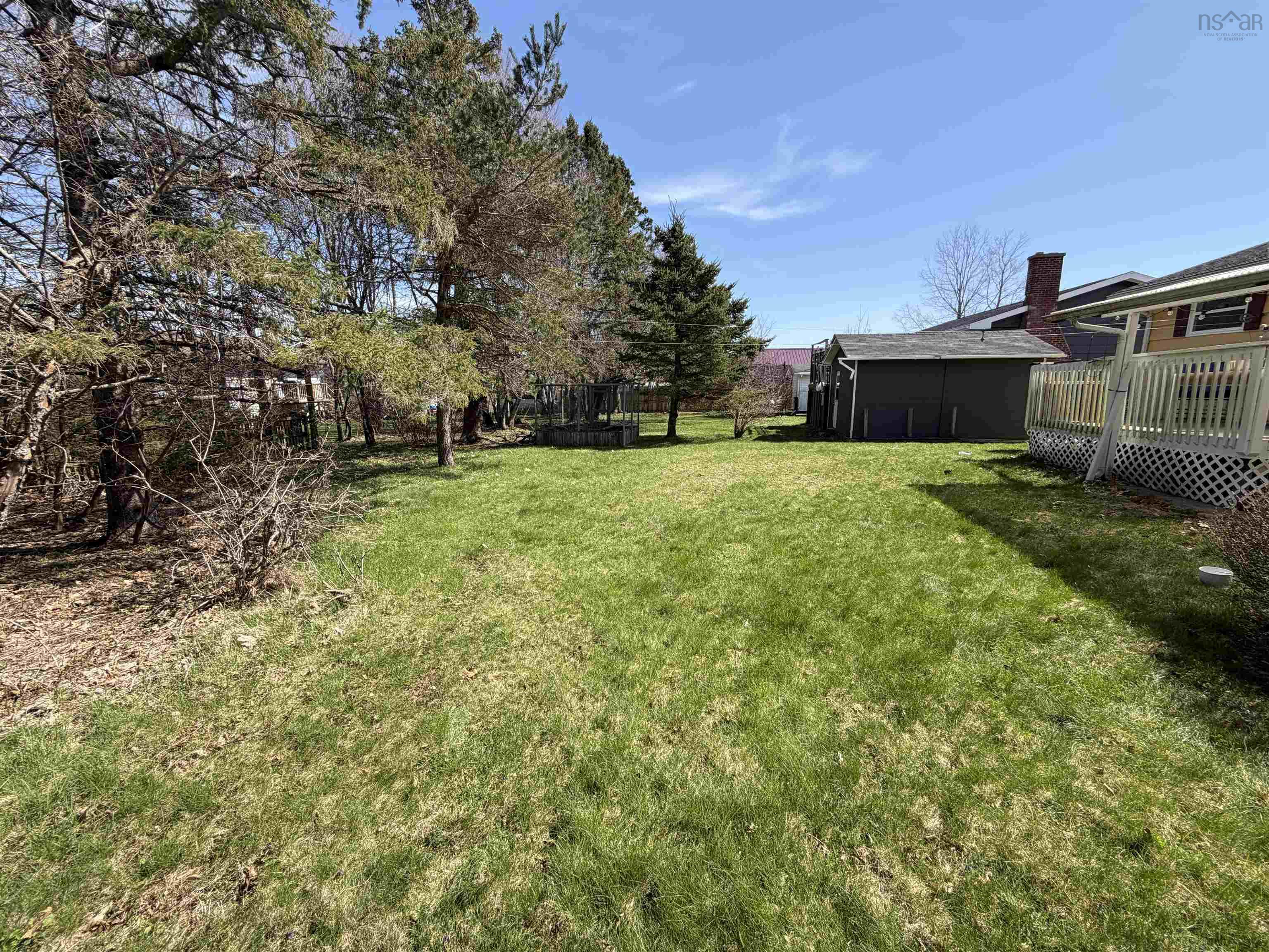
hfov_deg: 102.1
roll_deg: +0.4
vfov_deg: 85.7
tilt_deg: -10.7
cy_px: 476
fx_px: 513
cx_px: 634
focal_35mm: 14
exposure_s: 1/770
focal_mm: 2.22
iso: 40
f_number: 2.2
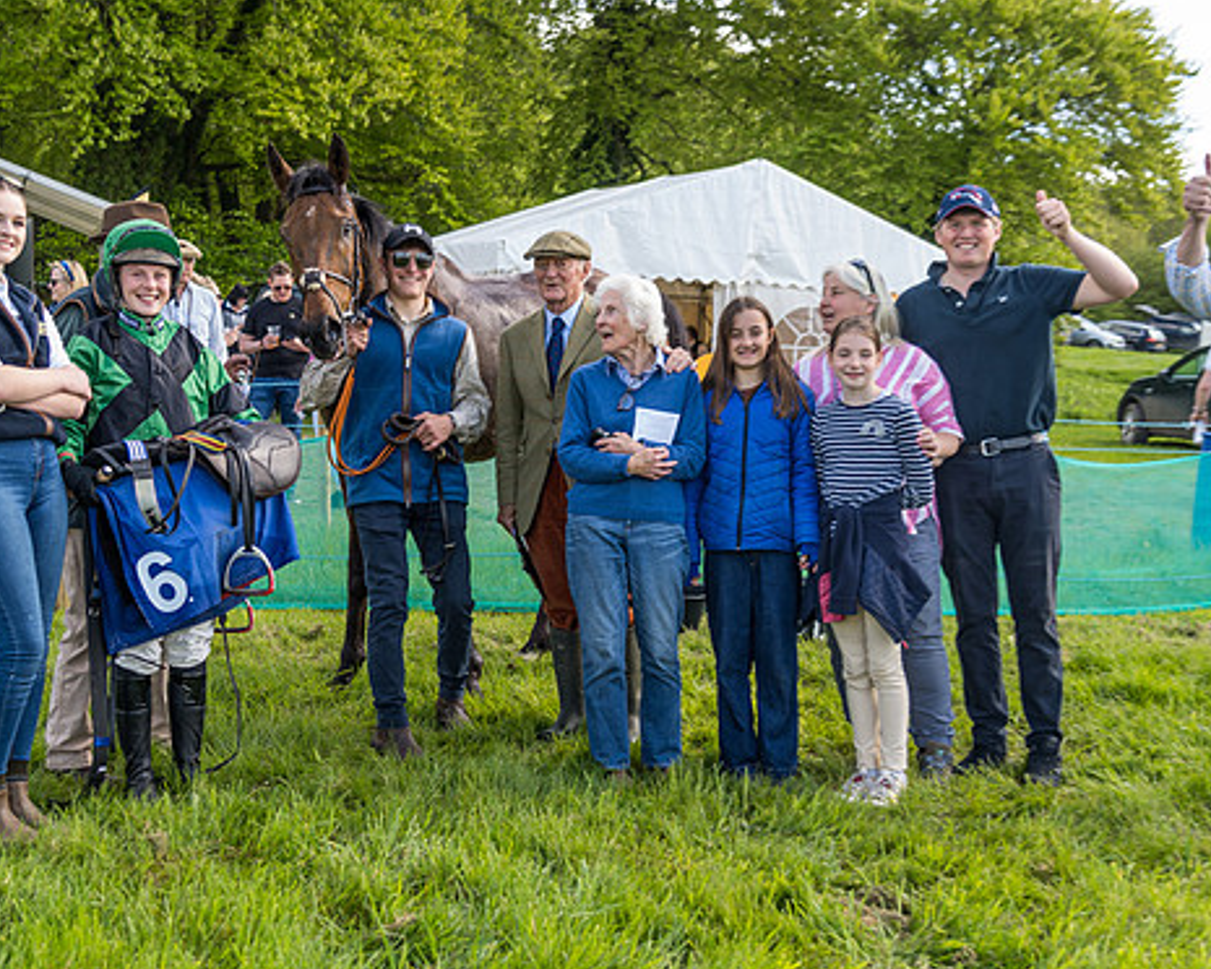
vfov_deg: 30.8
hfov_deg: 37.9
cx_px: 479
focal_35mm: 49
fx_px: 1756
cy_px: 571
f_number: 4
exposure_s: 1/125
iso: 50
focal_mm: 35
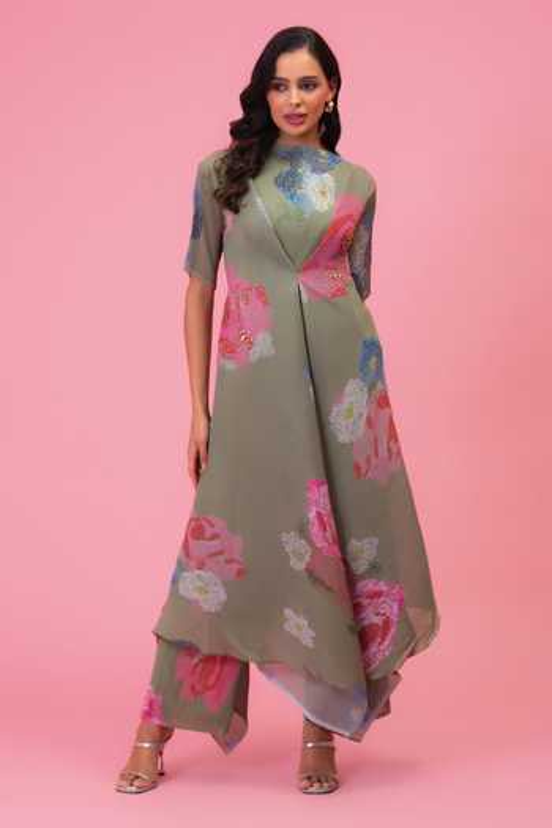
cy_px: 414
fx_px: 1610
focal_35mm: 70
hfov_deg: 19.5
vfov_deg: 28.8
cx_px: 276
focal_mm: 70
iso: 250
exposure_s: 1/125
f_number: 9
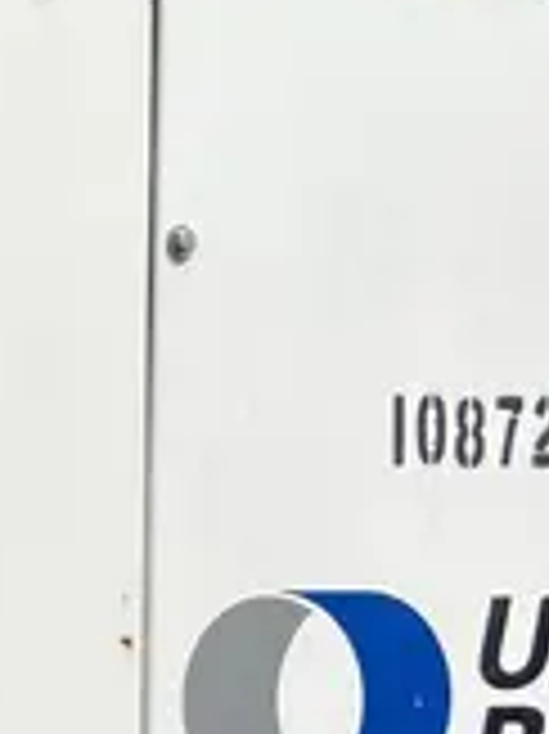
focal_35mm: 117
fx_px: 2477
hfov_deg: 11.9
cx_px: -342
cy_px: 1042
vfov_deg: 15.7
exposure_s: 1/6061
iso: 32
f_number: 1.8
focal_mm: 4.25
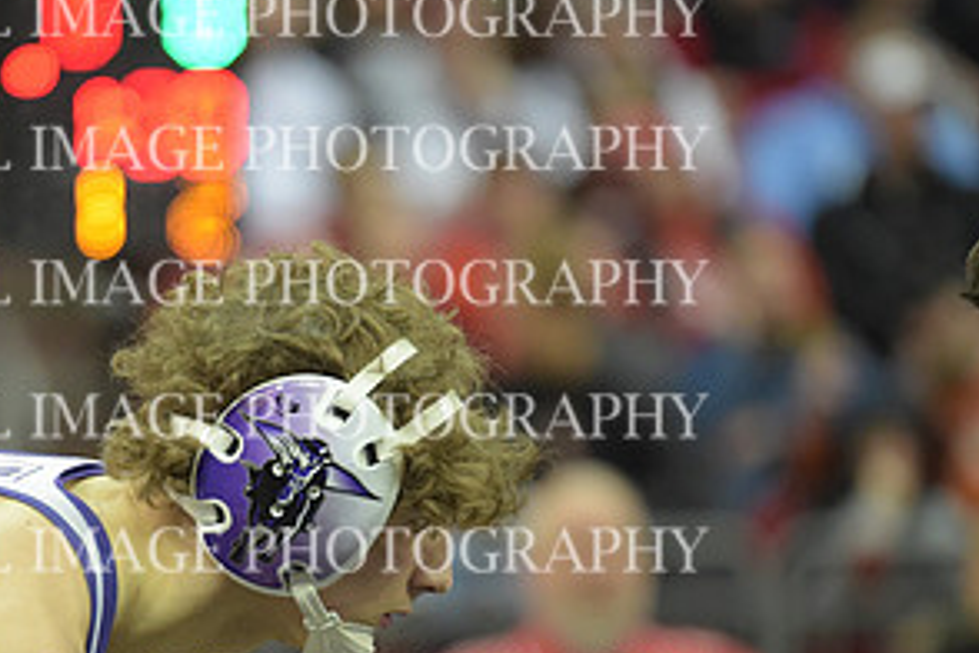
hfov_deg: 5.5
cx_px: 226
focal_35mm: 375
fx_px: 10197
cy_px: 483
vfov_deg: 3.7
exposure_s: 1/1250
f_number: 2.8
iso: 5600
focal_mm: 190
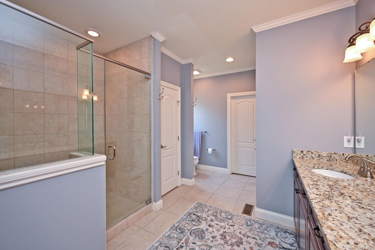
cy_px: 125
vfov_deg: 81.2
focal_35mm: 14
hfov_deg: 104.3
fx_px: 146
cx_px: 188
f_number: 4
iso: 320
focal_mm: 14
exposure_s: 1/60
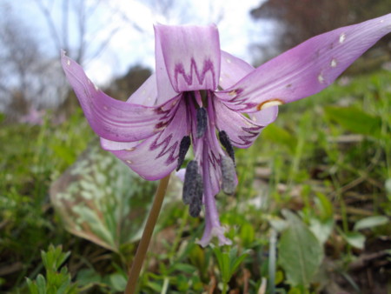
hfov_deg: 56.8
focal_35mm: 32
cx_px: 196
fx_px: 362
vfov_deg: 44.2
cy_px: 147
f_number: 3.5
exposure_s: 1/400
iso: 100
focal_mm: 5.8
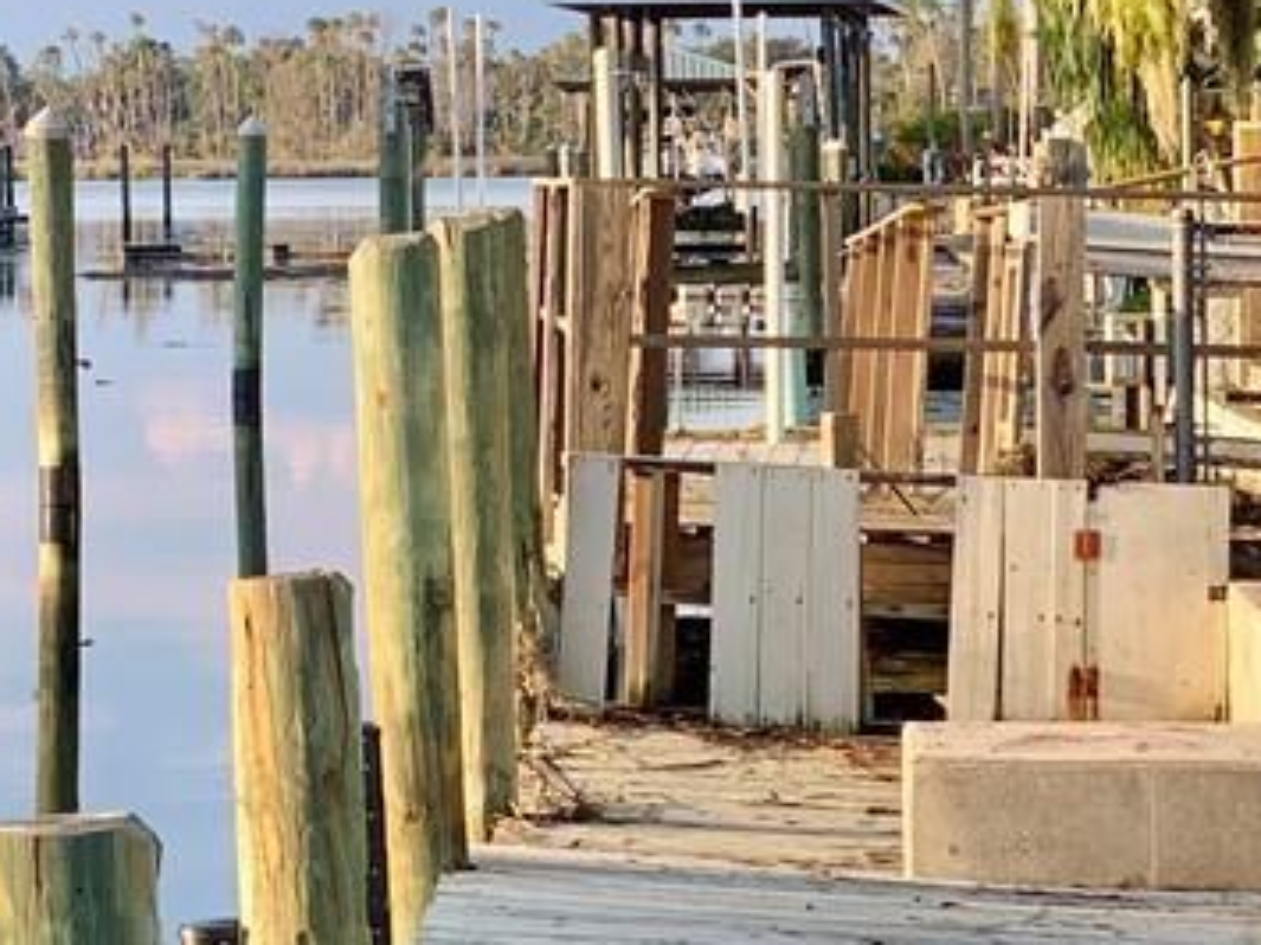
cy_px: 7
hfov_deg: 12.9
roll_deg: +0.0
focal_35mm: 150
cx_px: -160
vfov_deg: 9.8
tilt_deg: +1.7
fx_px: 5462
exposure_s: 1/256
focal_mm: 6
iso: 16
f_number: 2.4
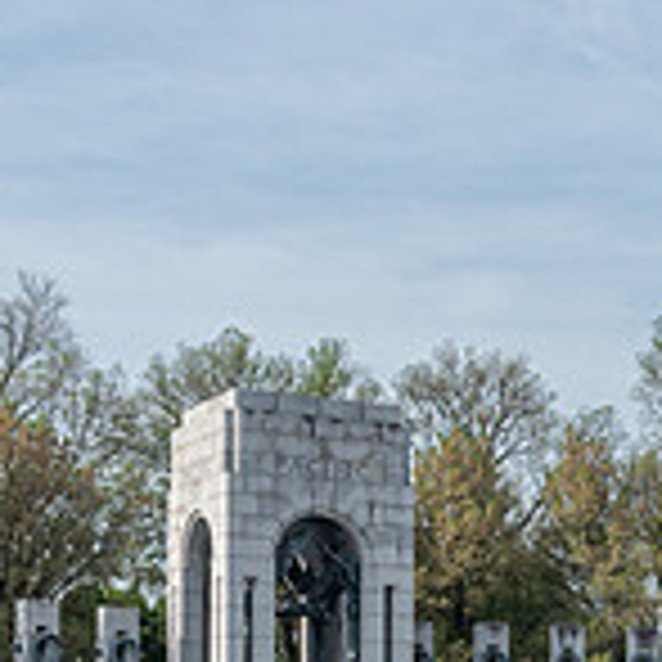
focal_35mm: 95
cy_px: 761
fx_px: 2055
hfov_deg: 17.5
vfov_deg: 17.6
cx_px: 771
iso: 160
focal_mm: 24
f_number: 11
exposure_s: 1/125
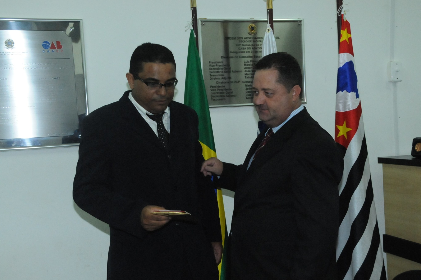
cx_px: 220
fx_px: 579
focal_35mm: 50
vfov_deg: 27.2
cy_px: 145
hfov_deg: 40.0
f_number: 6.3
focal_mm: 31
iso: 3200
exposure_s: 1/160
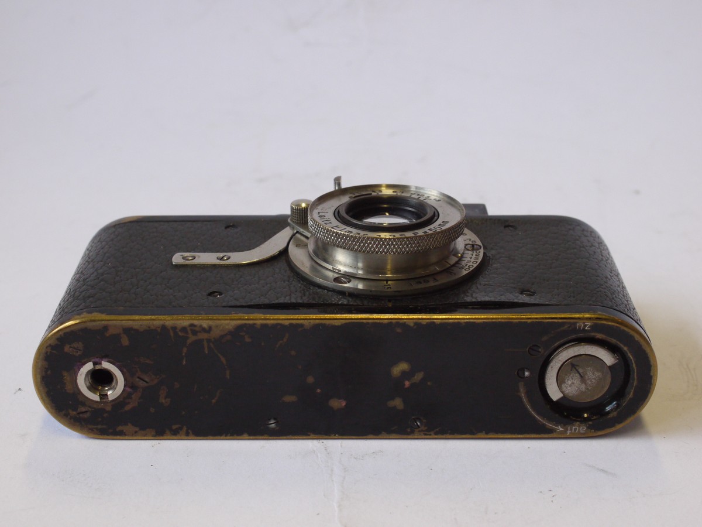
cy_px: 264
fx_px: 1217
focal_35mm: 60
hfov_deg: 32.2
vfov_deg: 24.4
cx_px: 351
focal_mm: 30
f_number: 8
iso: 800
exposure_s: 1/125
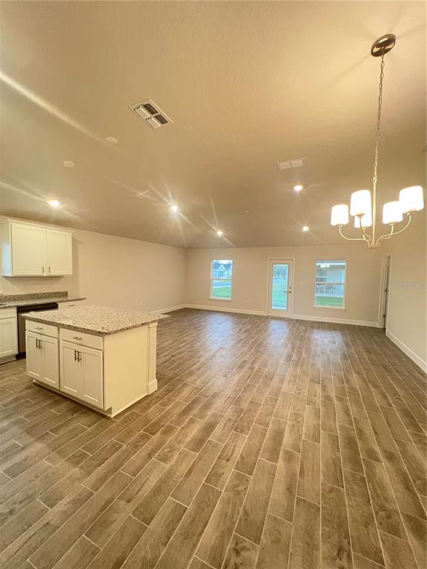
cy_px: 284
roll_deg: -0.8
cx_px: 214
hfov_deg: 89.9
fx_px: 214
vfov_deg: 106.2
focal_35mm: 13
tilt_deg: -2.2
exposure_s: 1/60
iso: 320
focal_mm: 1.57
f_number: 1.8
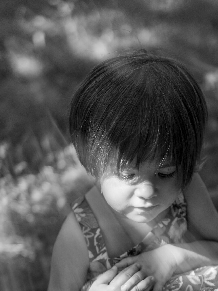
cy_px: 251
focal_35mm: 91
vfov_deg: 21.2
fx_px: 764
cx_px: 145
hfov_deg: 16.2
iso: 160
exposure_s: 1/5400
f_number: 1.4
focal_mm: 30
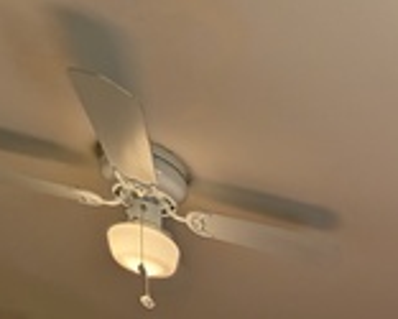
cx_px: 541
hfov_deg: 29.5
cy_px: 610
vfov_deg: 19.9
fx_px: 566
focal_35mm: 48
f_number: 1.7
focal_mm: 2.02
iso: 50
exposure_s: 1/770
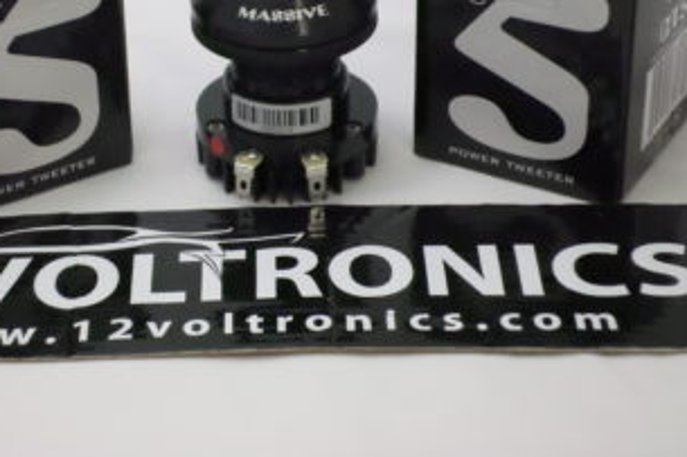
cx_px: 257
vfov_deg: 11.9
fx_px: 2193
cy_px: 117
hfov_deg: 17.8
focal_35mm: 115
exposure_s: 1/45
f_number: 4.7
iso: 640
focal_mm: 14.6
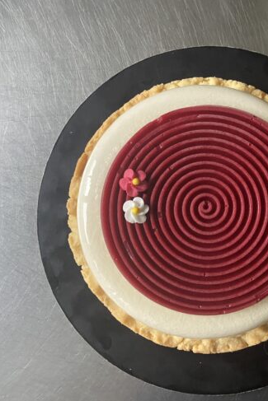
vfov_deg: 51.9
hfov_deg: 35.0
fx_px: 413
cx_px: 207
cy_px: 204
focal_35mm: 37
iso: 640
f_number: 1.8
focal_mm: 4.25
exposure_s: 1/38
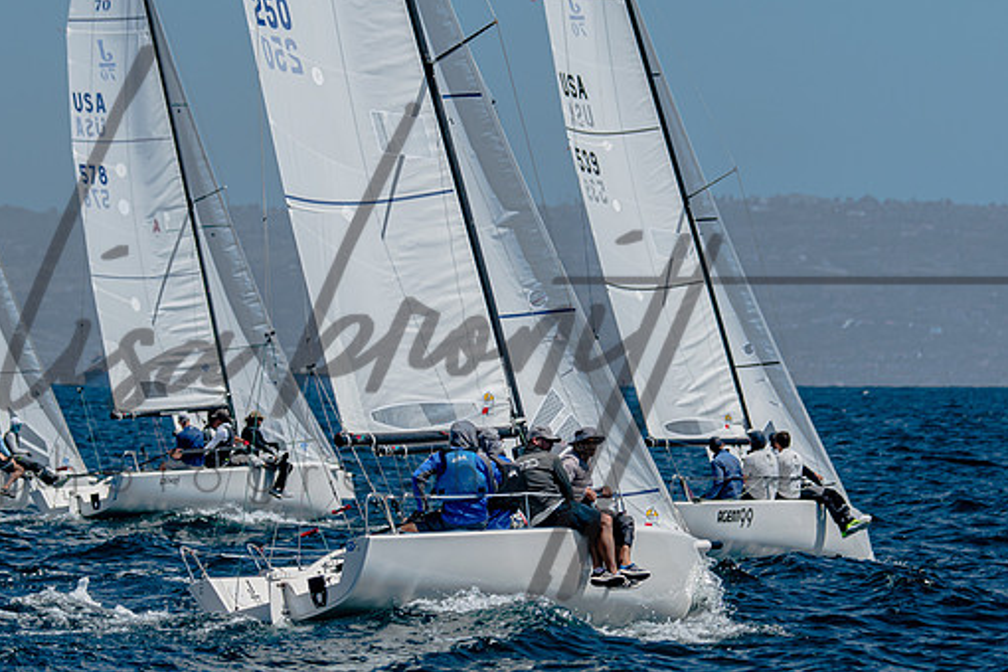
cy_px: 303
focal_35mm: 405
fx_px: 11339
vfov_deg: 3.4
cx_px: 577
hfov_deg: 5.1
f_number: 5.3
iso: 200
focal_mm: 185
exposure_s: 1/2000
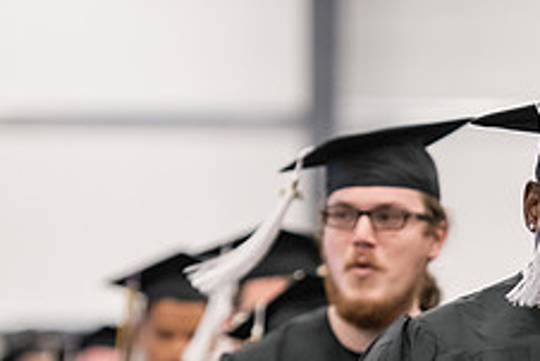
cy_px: 338
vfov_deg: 3.8
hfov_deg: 5.7
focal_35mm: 359
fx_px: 5388
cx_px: 585
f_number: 3.2
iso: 3200
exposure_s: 1/200
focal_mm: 140
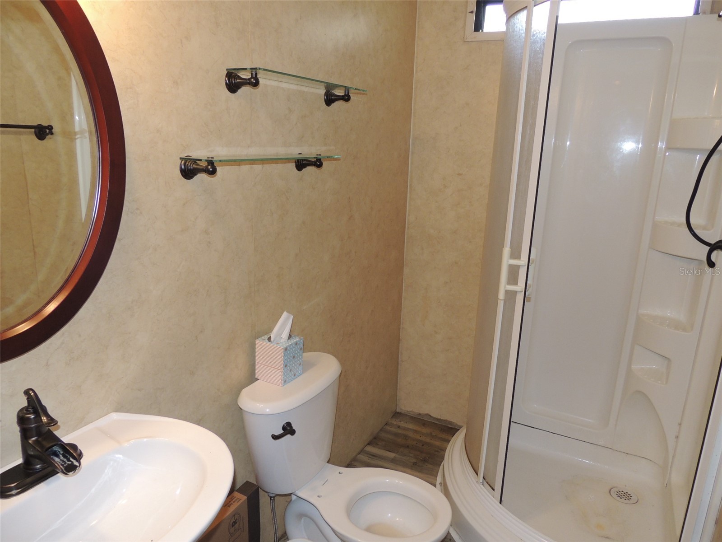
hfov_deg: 71.6
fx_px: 501
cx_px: 361
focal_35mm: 24
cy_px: 271
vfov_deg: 56.8
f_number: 3
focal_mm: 4.3
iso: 200
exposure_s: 1/30
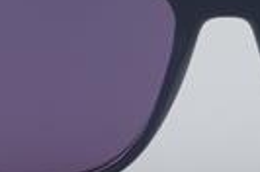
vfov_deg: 5.5
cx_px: 227
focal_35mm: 249
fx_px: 1790
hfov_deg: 8.3
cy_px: 63
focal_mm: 55
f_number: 32
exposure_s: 1/4
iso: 100
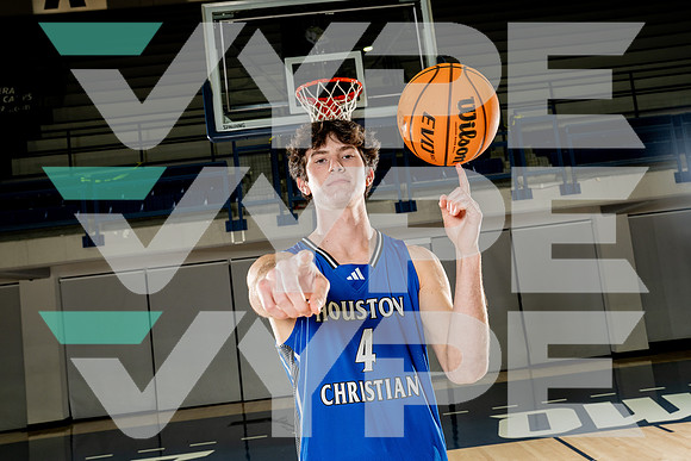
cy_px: 230
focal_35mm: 35
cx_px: 346
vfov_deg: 37.9
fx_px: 672
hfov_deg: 54.4
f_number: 7.1
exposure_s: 1/250
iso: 640
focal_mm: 35
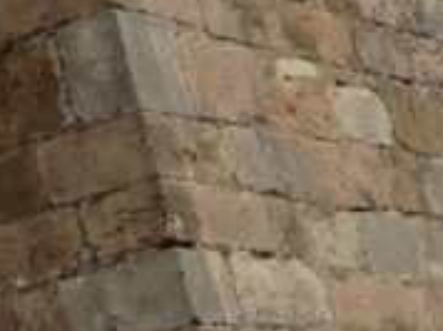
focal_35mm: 190
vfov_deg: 7.5
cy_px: -326
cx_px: -540
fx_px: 2428
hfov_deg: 9.5
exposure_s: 1/326
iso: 50
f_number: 2.4
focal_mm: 4.12
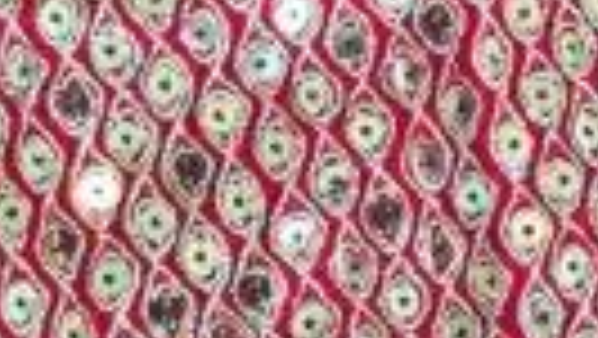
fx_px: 2364
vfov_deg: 8.2
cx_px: 540
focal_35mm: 149
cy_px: 133
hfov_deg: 14.3
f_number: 1.8
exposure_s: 1/60
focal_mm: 5.4
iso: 160
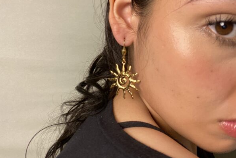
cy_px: 67
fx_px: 275
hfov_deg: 46.4
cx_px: 118
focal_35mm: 42
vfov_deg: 31.8
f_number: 2.2
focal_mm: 2.71
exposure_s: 1/60
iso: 400
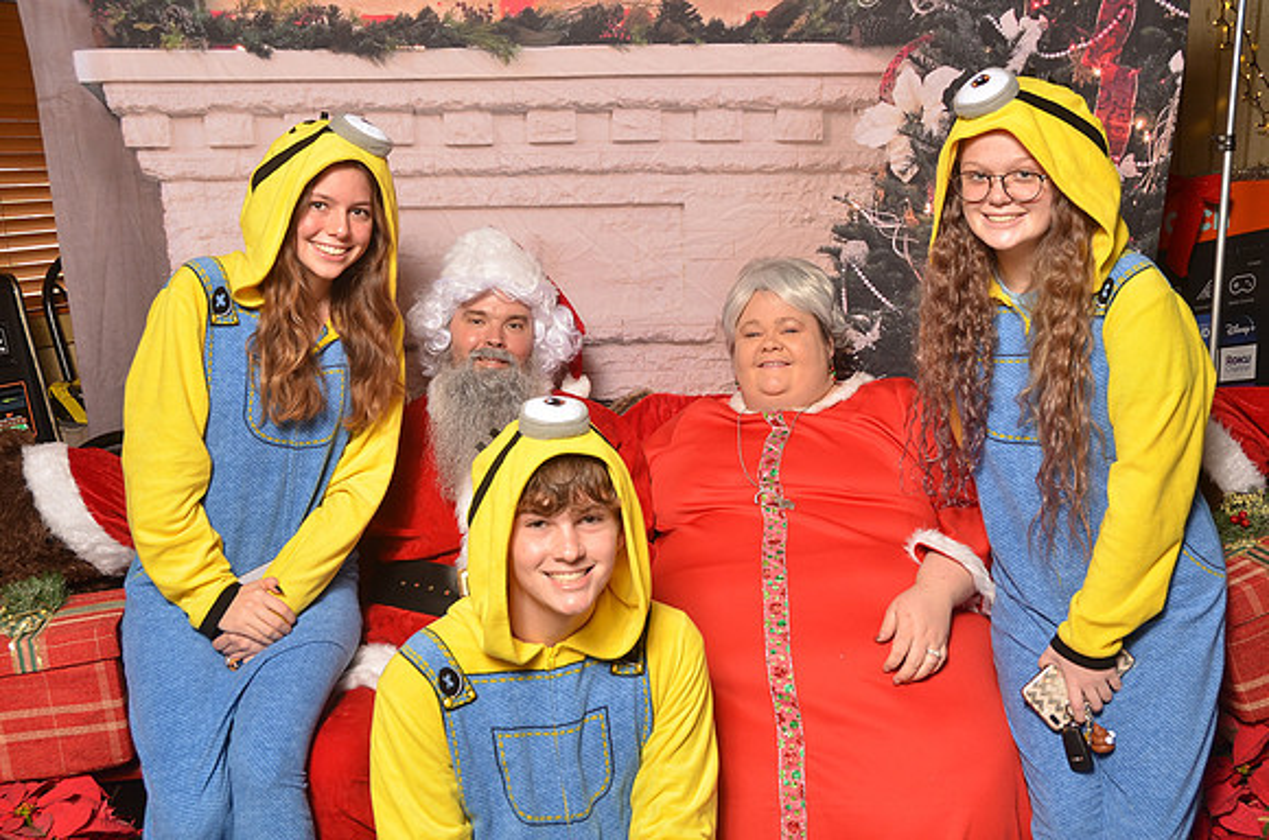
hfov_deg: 53.2
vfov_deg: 36.7
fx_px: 1266
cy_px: 420
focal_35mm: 36
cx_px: 634
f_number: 5.6
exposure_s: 1/60
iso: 400
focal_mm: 24
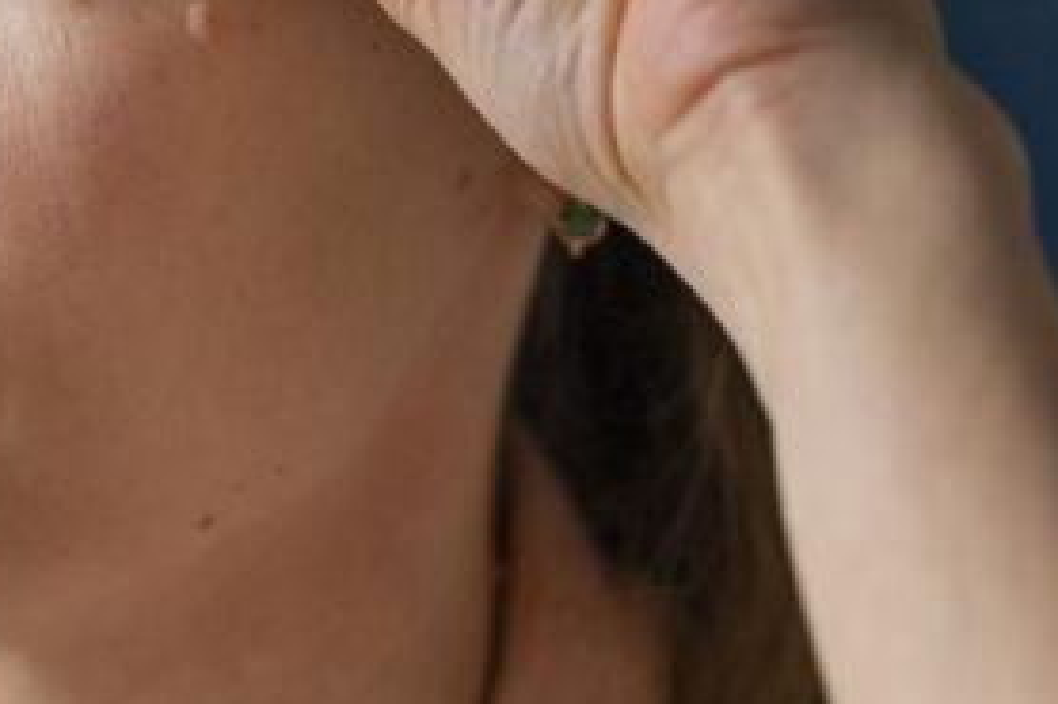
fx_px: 5404
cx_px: -53
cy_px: 131
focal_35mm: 184
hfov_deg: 11.1
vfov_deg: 7.4
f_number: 2.5
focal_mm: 50
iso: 400
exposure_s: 1/80
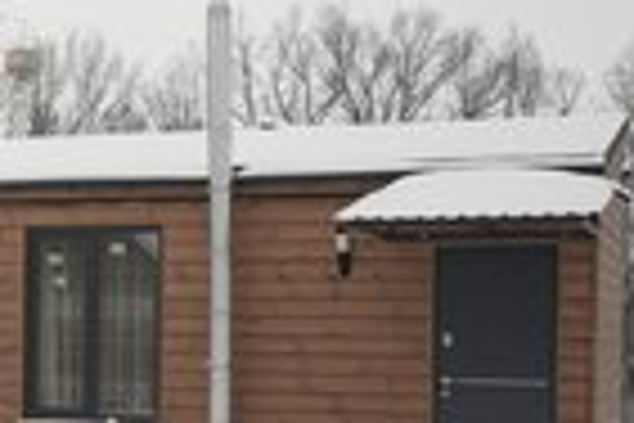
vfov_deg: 13.8
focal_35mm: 99
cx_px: -81
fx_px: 1743
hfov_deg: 19.6
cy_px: 340
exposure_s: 1/320
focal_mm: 35
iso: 320
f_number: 2.8
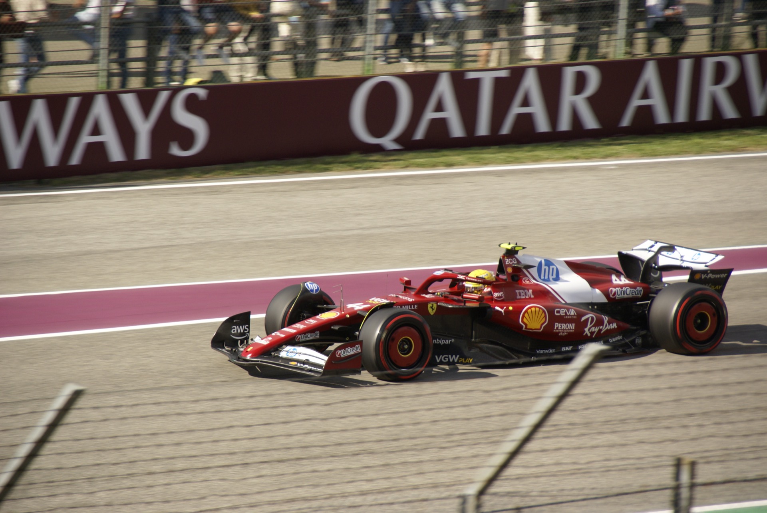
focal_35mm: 270
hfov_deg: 7.6
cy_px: 256
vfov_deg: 5.1
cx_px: 384
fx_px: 5759
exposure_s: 1/800
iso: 200
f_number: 6.3
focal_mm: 180
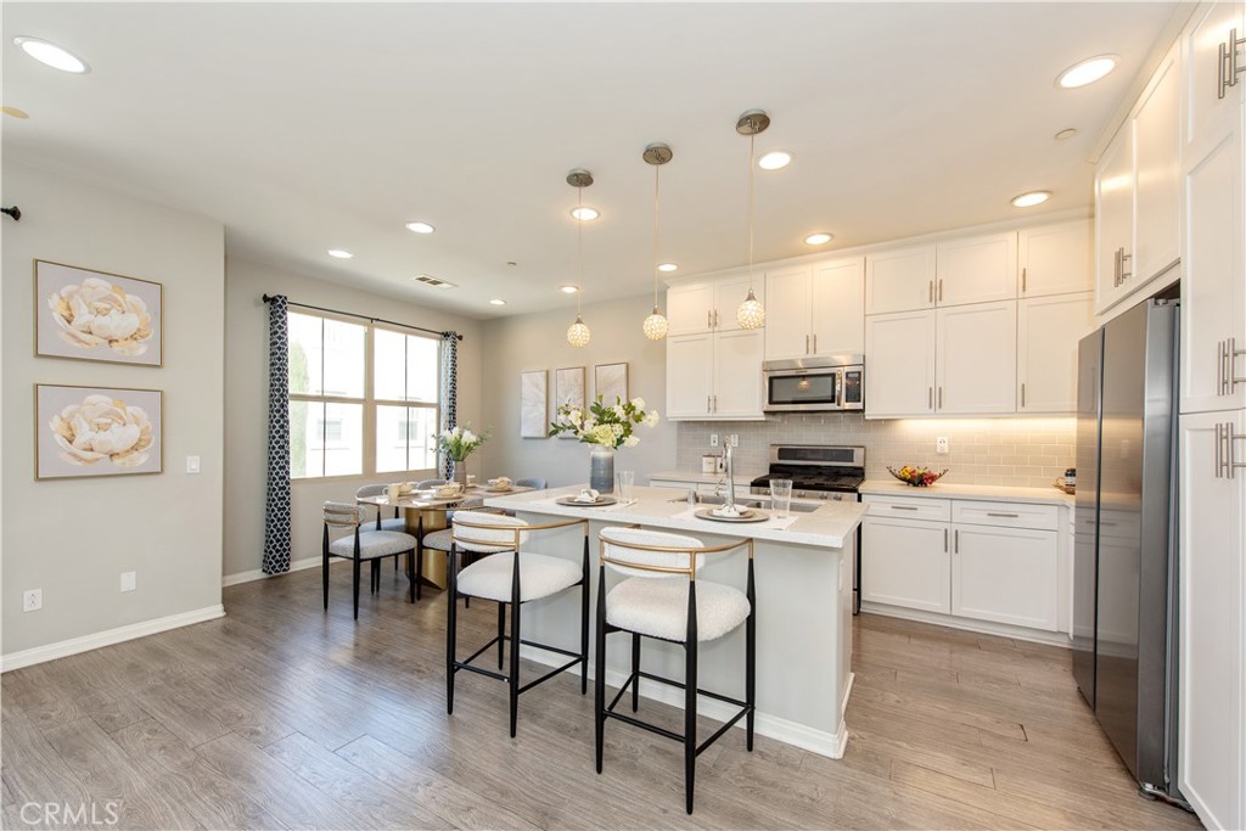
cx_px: 623
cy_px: 416
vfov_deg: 81.2
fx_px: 485
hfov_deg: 104.2
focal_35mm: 14
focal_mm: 14
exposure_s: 1/125
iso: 220
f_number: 5.6
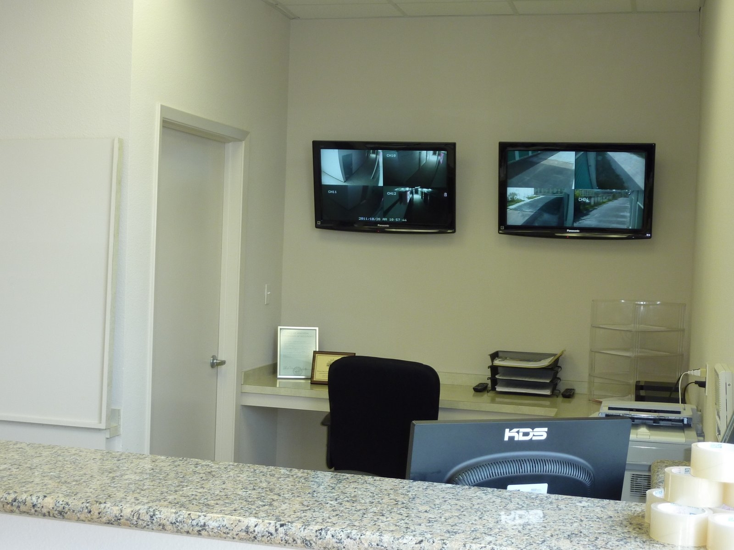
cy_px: 275
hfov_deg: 39.7
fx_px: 1018
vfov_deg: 30.3
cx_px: 367
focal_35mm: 48
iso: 160
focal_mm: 7.9
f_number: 3.8
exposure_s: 1/30
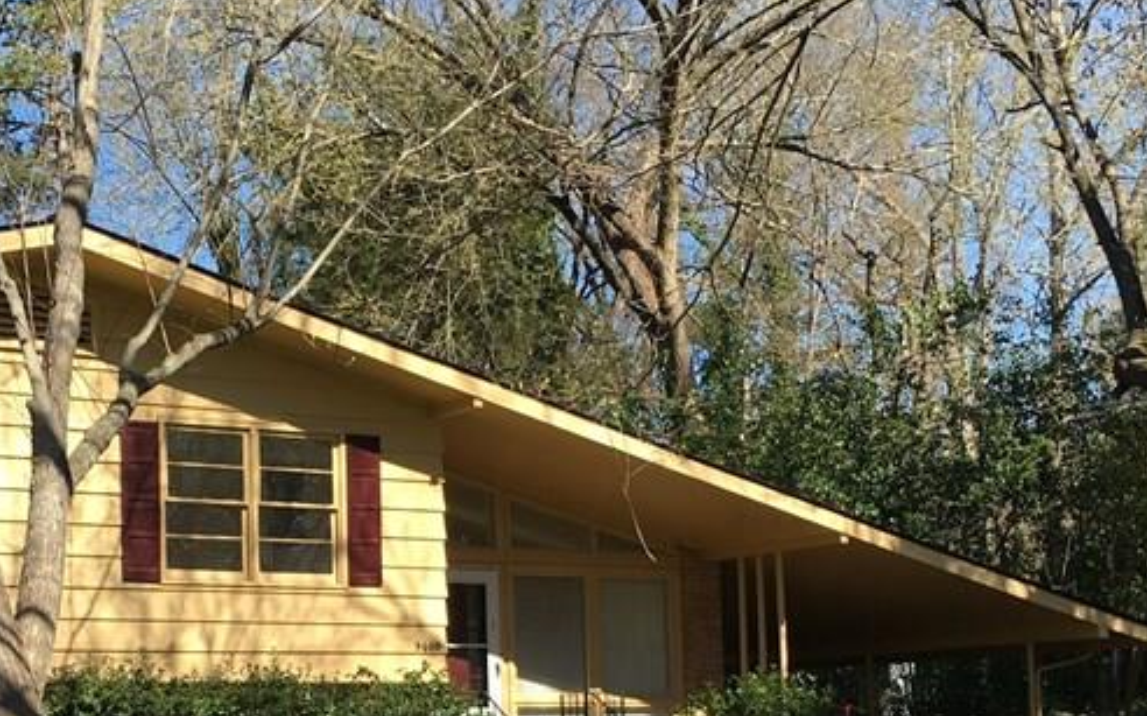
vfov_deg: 19.9
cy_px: 651
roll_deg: +1.0
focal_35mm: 64
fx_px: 2000
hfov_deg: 31.7
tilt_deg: +1.8
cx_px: 352
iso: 25
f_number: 2.2
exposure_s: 1/725
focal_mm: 4.15
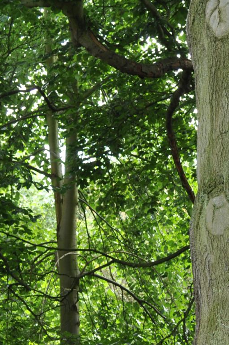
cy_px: 334
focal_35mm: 150
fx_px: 1435
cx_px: 303
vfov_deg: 13.5
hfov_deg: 9.0
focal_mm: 36
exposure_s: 1/40
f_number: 7.1
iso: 200
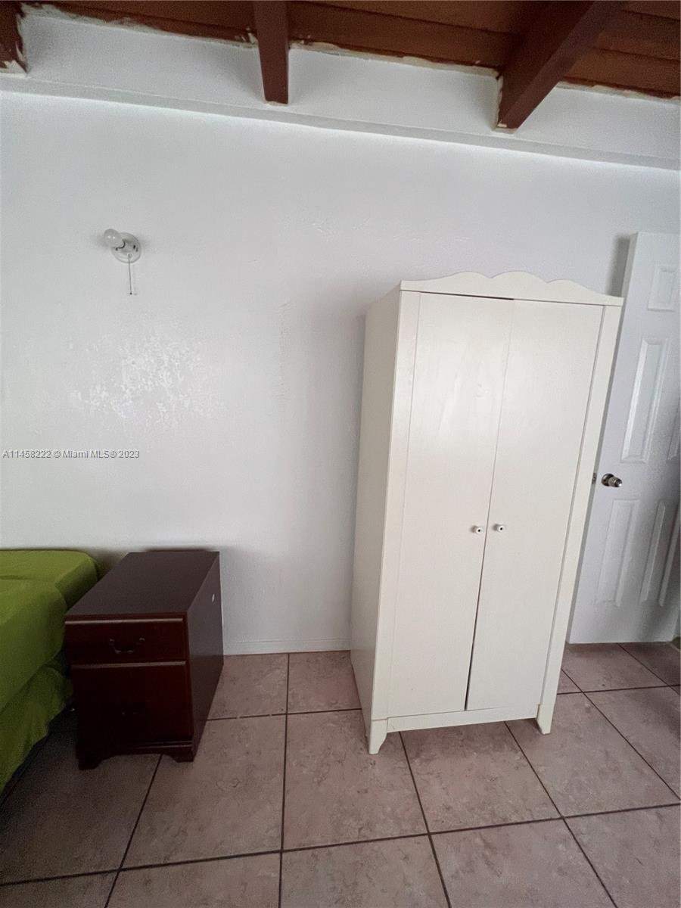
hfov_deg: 89.9
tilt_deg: -11.8
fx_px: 341
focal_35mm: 13
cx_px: 340
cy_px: 454
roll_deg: -0.4
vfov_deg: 106.2
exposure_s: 1/60
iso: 250
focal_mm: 1.57
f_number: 1.8
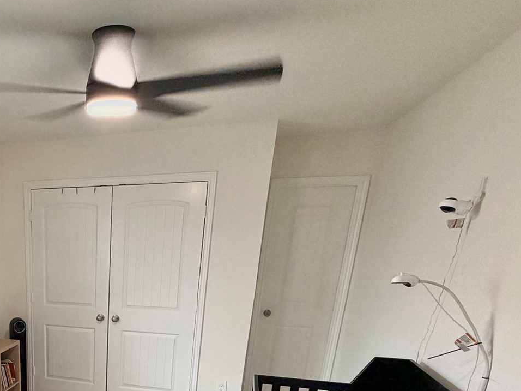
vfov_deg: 41.7
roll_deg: +0.6
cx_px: 62
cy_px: 376
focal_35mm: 30
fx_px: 452
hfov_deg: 53.3
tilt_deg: -17.6
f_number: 2.2
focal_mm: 2.22
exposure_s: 1/58
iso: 200
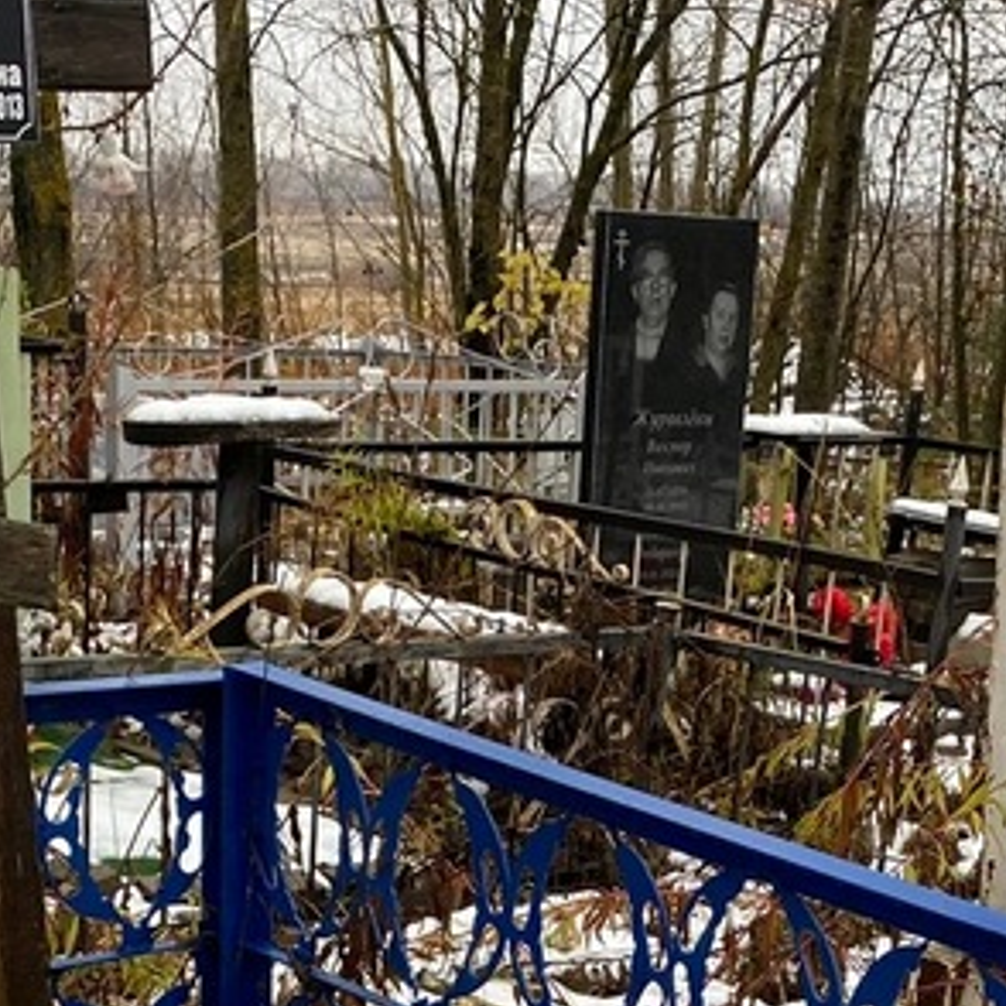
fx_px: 2630
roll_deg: +0.3
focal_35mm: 80
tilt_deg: -21.2
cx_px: 575
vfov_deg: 20.6
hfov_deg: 21.6
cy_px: 1126
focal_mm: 4.25
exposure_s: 1/185
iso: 32
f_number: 1.8
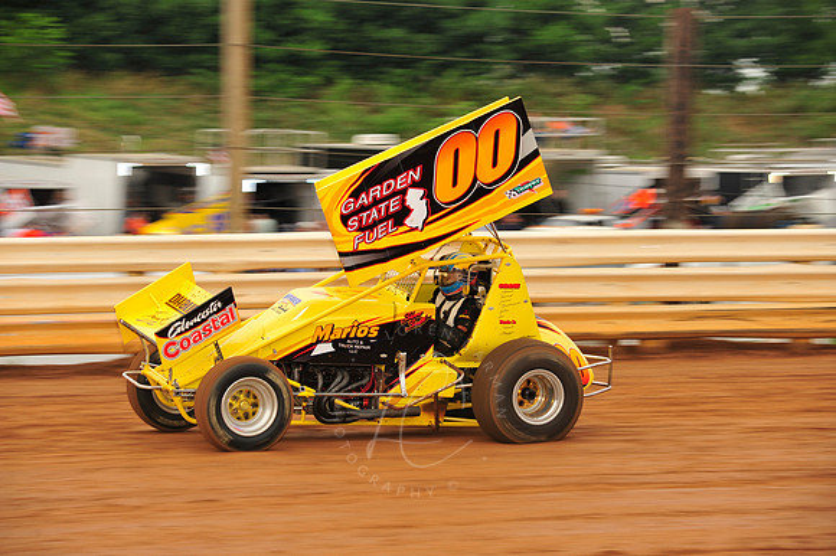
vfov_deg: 8.8
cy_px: 278
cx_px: 418
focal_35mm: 155
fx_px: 3597
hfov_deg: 13.3
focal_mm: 155
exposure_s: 1/320
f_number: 8
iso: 500
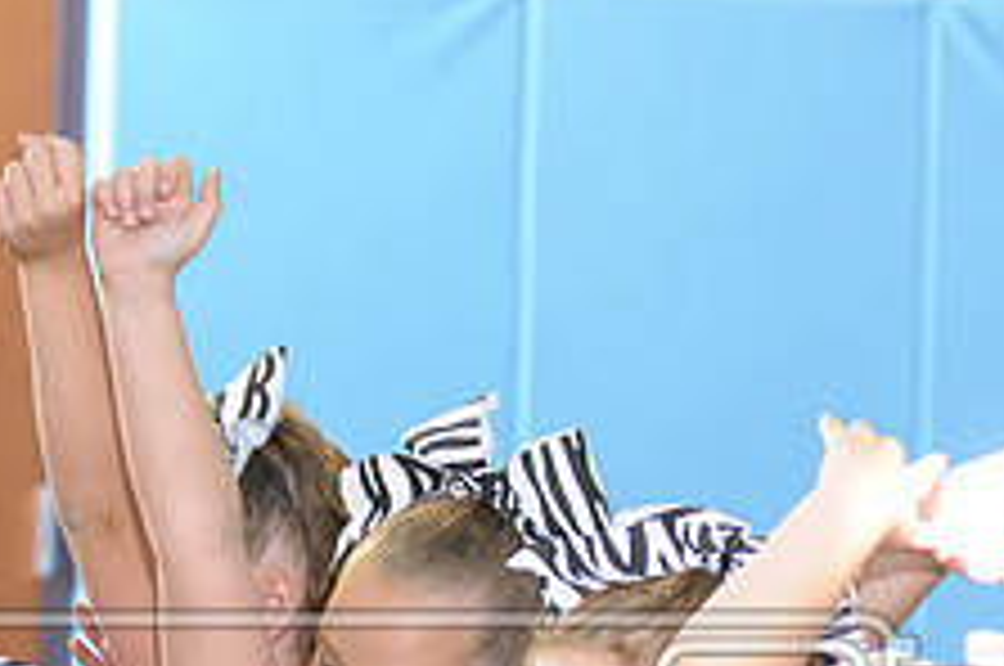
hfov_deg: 7.6
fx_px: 7603
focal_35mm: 273
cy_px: 781
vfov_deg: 5.0
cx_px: 401
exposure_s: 1/125
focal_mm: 70
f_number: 2.8
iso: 500
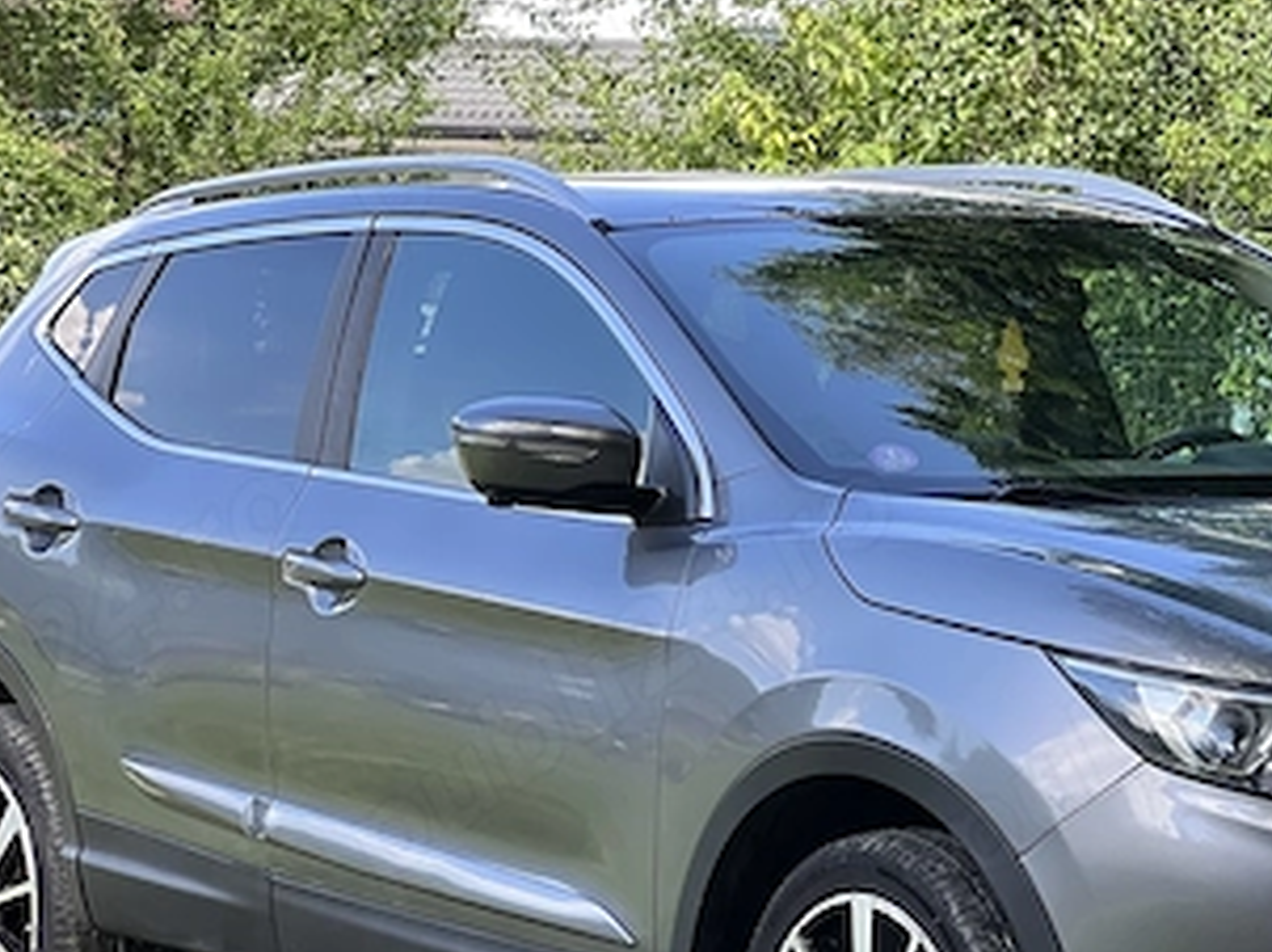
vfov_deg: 9.7
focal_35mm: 153
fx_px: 5618
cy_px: 720
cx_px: 914
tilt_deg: -6.8
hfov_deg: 12.9
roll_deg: -1.2
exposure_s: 1/121
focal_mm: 9
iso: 50
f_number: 2.8
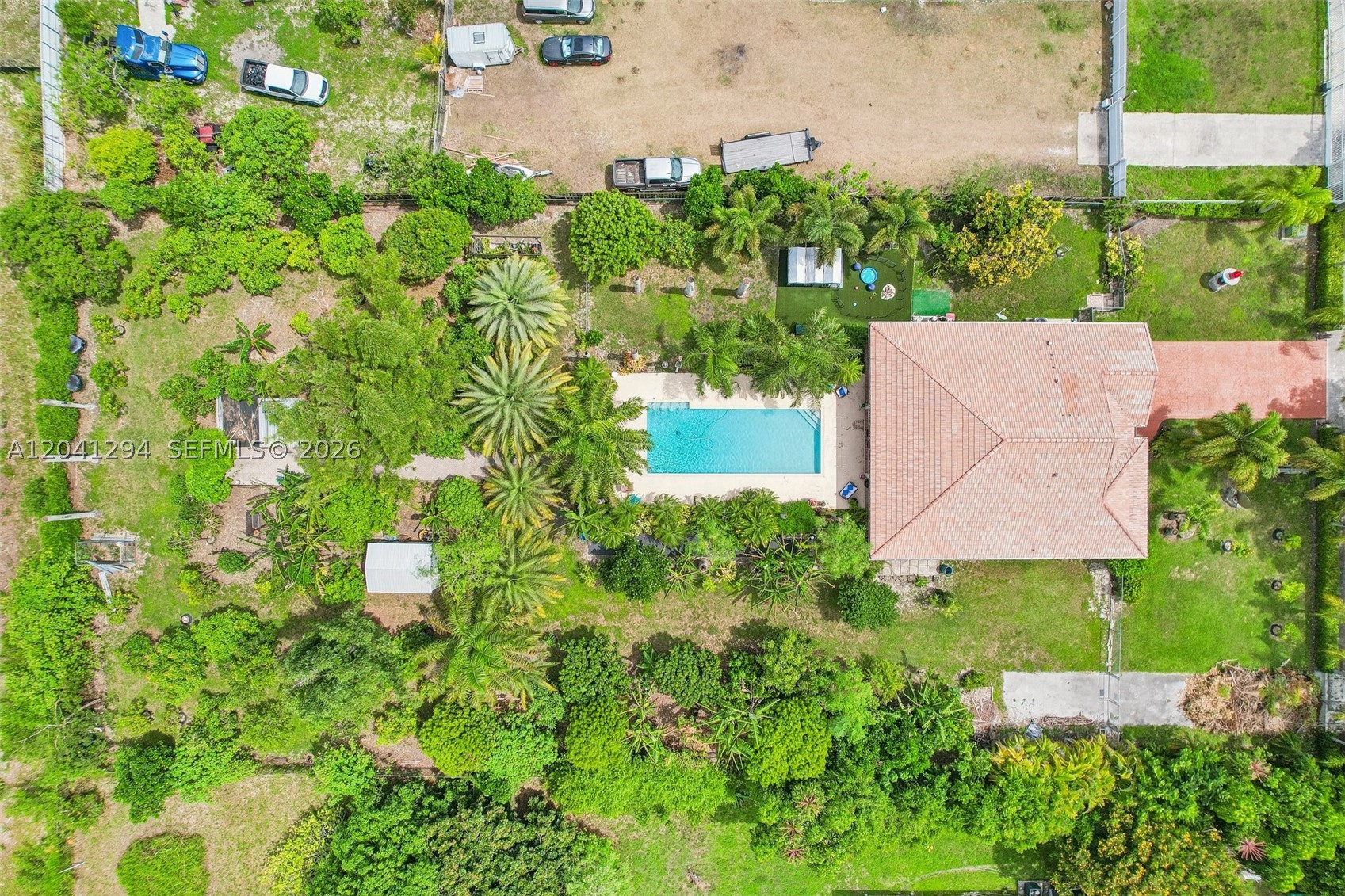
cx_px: 672
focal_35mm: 22
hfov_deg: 78.6
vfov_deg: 57.2
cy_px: 448
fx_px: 822
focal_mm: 8.4
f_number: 2.8
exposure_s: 1/1600
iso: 120
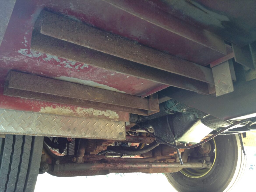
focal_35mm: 33
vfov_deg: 42.8
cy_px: 96
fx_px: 244
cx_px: 128
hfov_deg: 55.4
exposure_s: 1/24
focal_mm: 3.3
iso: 40
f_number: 2.4
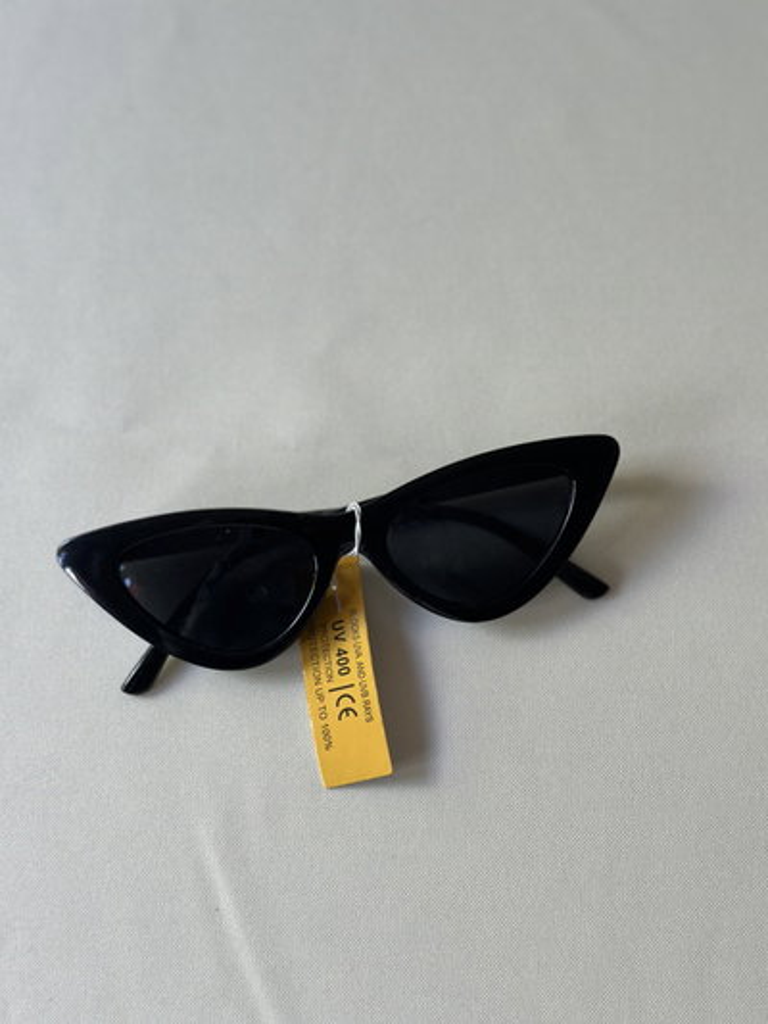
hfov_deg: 30.3
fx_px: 1419
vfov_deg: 39.6
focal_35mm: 48
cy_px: 512
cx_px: 384
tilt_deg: -70.7
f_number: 1.78
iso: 80
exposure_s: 1/121
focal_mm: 6.86
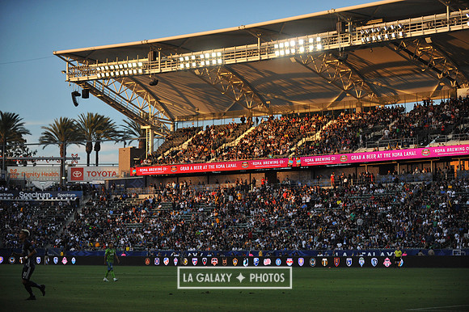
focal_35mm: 86
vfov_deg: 15.9
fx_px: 1120
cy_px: 156
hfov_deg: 23.7
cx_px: 234
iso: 1600
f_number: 2.8
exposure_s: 1/6400
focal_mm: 86
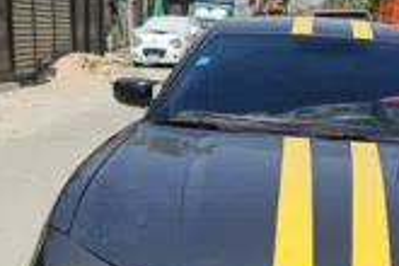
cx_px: 317
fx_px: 643
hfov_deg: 33.5
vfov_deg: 23.3
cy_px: 167
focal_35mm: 58
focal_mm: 5.25
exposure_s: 1/553
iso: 52
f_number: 1.7
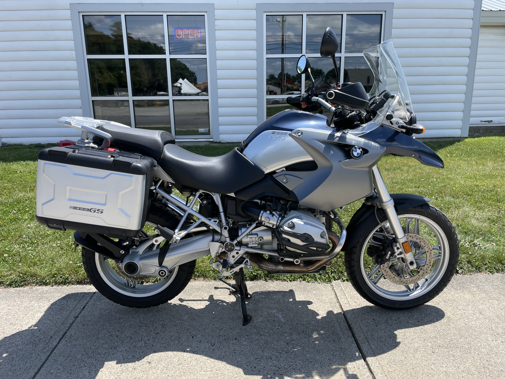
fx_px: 379
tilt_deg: -13.9
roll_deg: +1.2
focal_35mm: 26
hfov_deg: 67.3
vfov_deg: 53.1
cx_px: 252
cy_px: 190
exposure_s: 1/1916
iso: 32
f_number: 1.6
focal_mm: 4.2
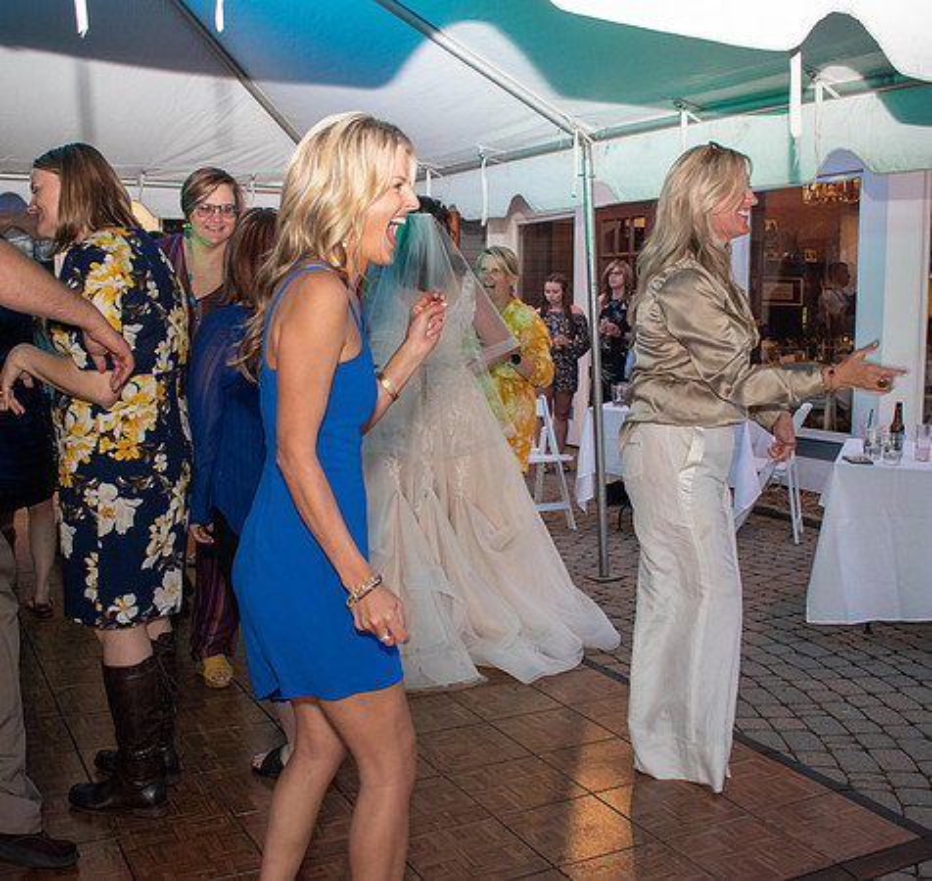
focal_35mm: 37
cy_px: 440
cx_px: 463
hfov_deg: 45.9
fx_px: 1102
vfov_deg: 43.6
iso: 800
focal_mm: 20
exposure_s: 1/60
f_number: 3.8
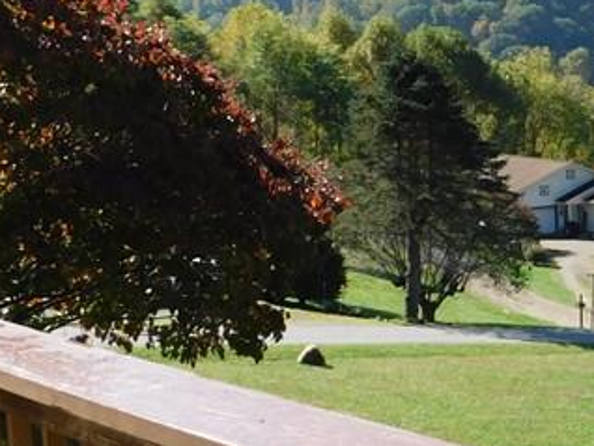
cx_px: 820
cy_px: 170
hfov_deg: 22.7
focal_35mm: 74
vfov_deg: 19.9
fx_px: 1271
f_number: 3
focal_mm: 4
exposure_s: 1/800
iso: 125
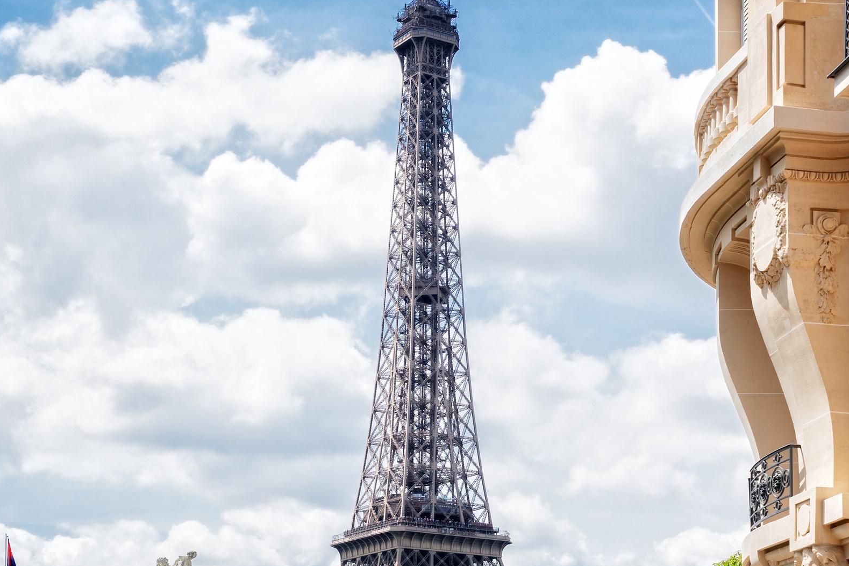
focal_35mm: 76
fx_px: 1792
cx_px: 543
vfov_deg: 17.9
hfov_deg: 26.5
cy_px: 389
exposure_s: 1/320
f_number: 7.1
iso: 100
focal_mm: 40
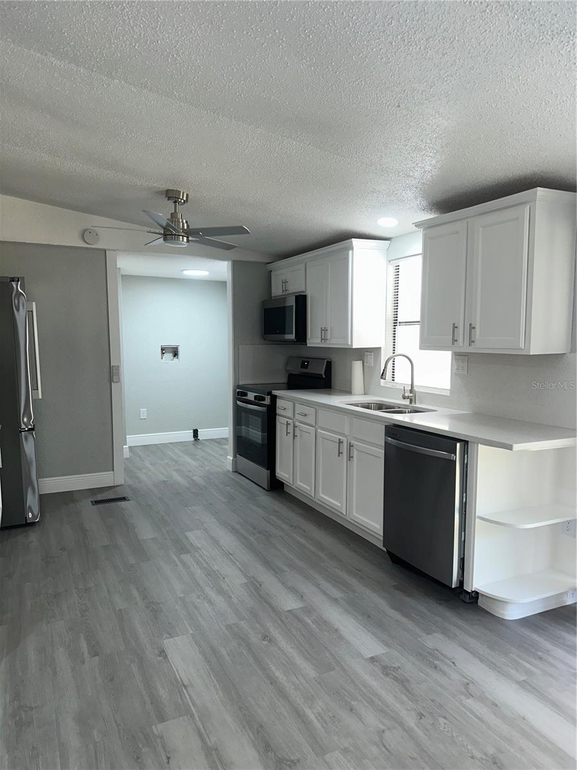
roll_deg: -1.8
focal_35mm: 24
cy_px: 385
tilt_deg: -4.7
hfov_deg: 56.8
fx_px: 533
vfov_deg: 71.6
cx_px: 288
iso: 125
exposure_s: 1/121
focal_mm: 6.86
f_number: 1.78
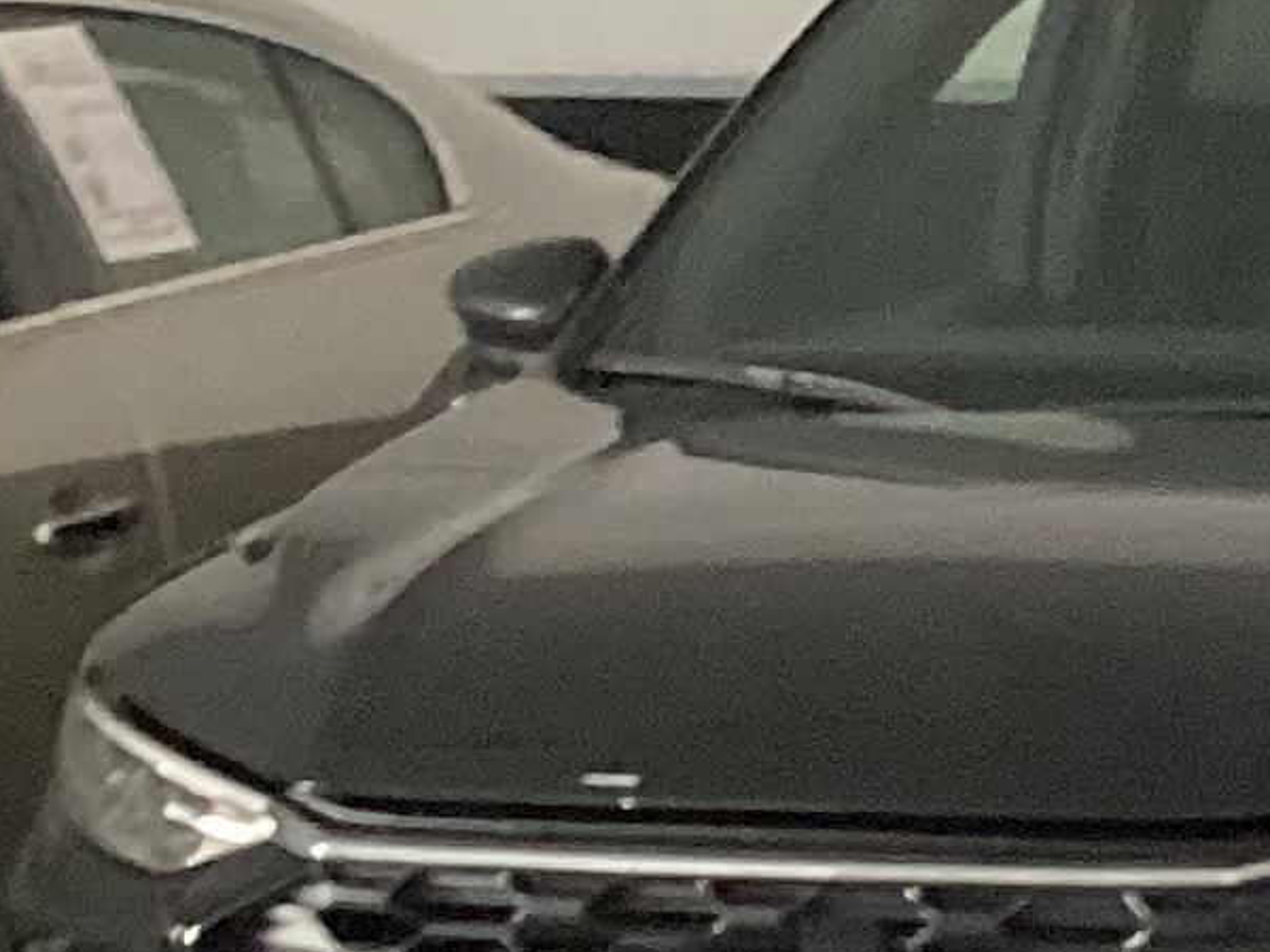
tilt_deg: -22.4
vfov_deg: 8.0
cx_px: 3339
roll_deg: -1.4
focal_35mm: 169
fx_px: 6199
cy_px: 2373
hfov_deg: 9.9
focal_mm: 3.3
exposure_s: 1/60
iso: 100
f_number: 2.4
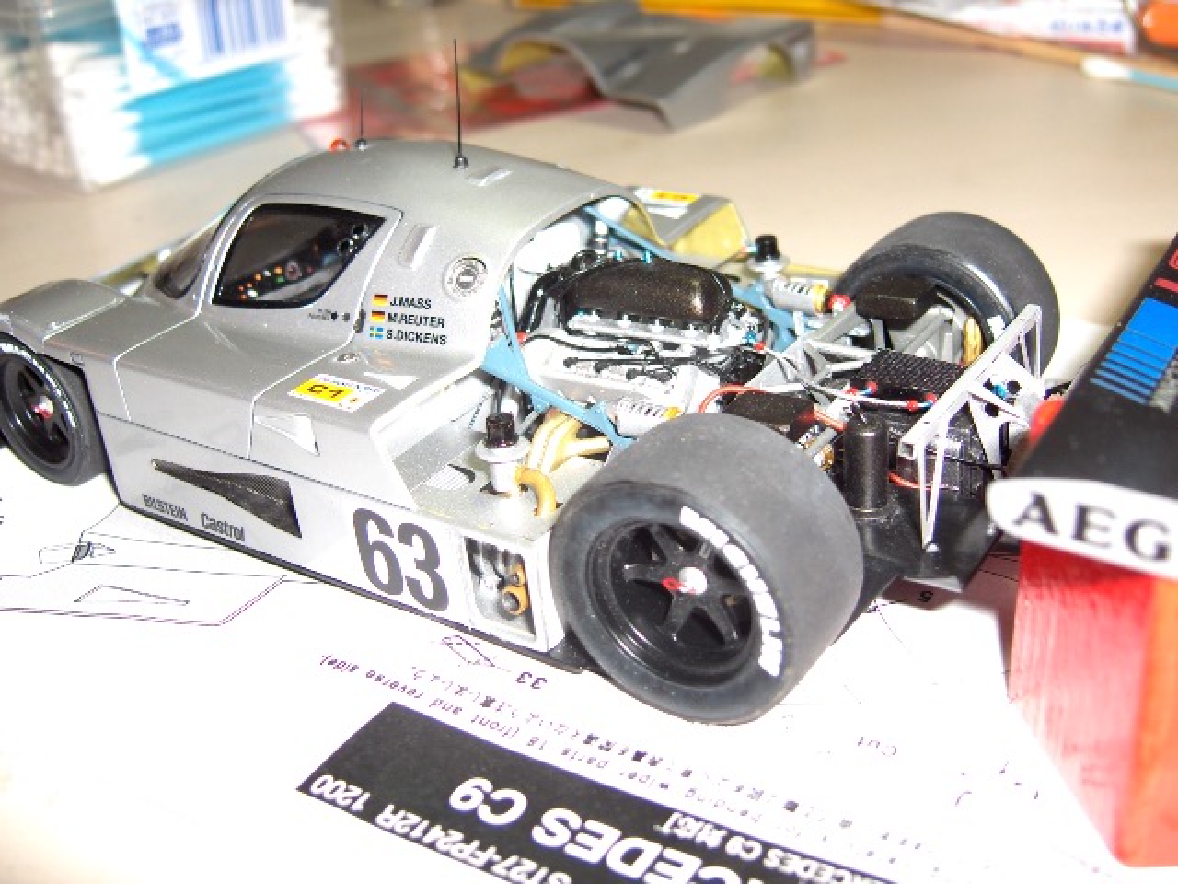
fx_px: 1327
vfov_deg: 36.8
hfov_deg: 47.9
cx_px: 589
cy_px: 442
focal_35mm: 39
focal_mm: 8
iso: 100
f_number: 4.8
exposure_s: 1/60
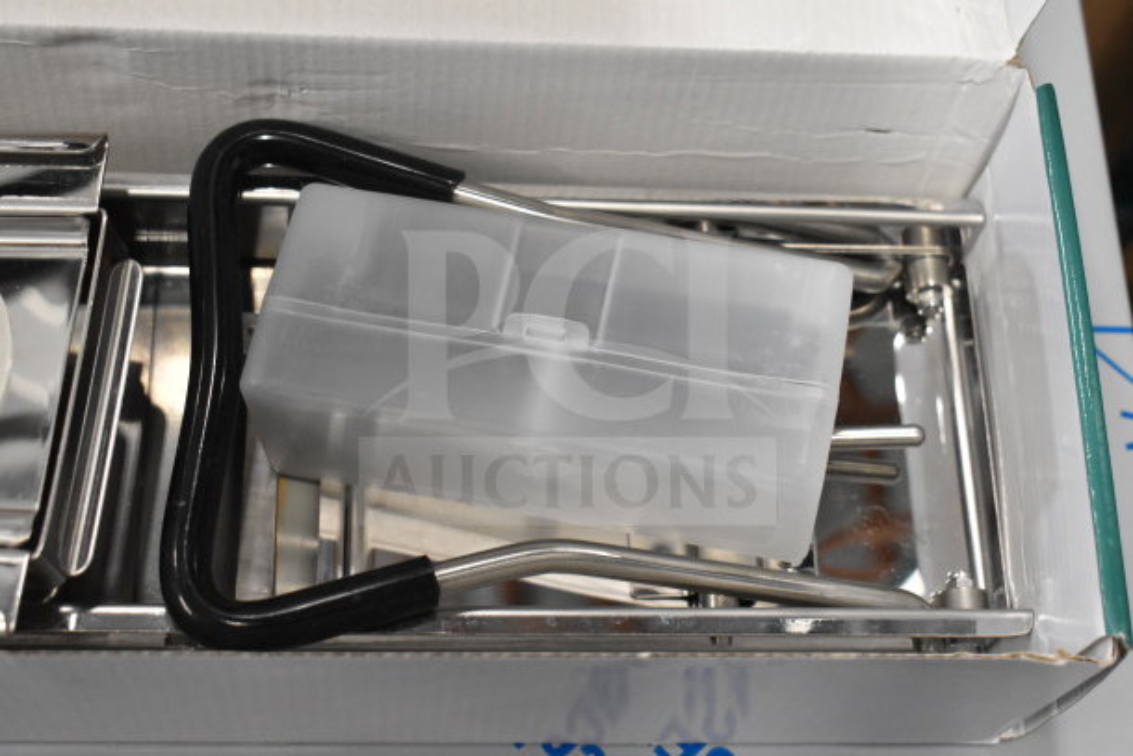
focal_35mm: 57
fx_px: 1794
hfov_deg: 35.0
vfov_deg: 23.8
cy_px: 378
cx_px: 566
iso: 3600
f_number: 4.8
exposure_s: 1/60
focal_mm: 38
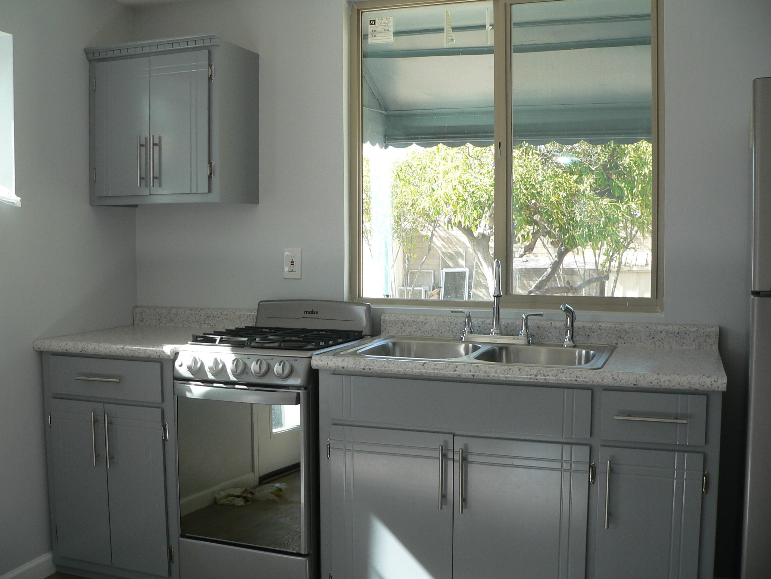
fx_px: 802
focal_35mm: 36
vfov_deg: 39.7
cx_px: 386
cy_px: 290
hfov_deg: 51.4
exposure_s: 1/60
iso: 80
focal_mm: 6
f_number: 2.8
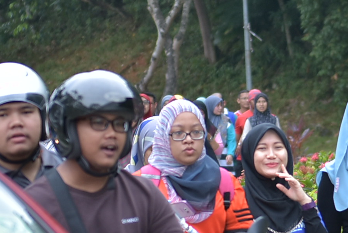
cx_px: 371
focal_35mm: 353
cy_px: 100
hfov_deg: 5.8
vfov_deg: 3.9
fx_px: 3415
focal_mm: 70
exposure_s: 1/320
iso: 160
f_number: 2.8
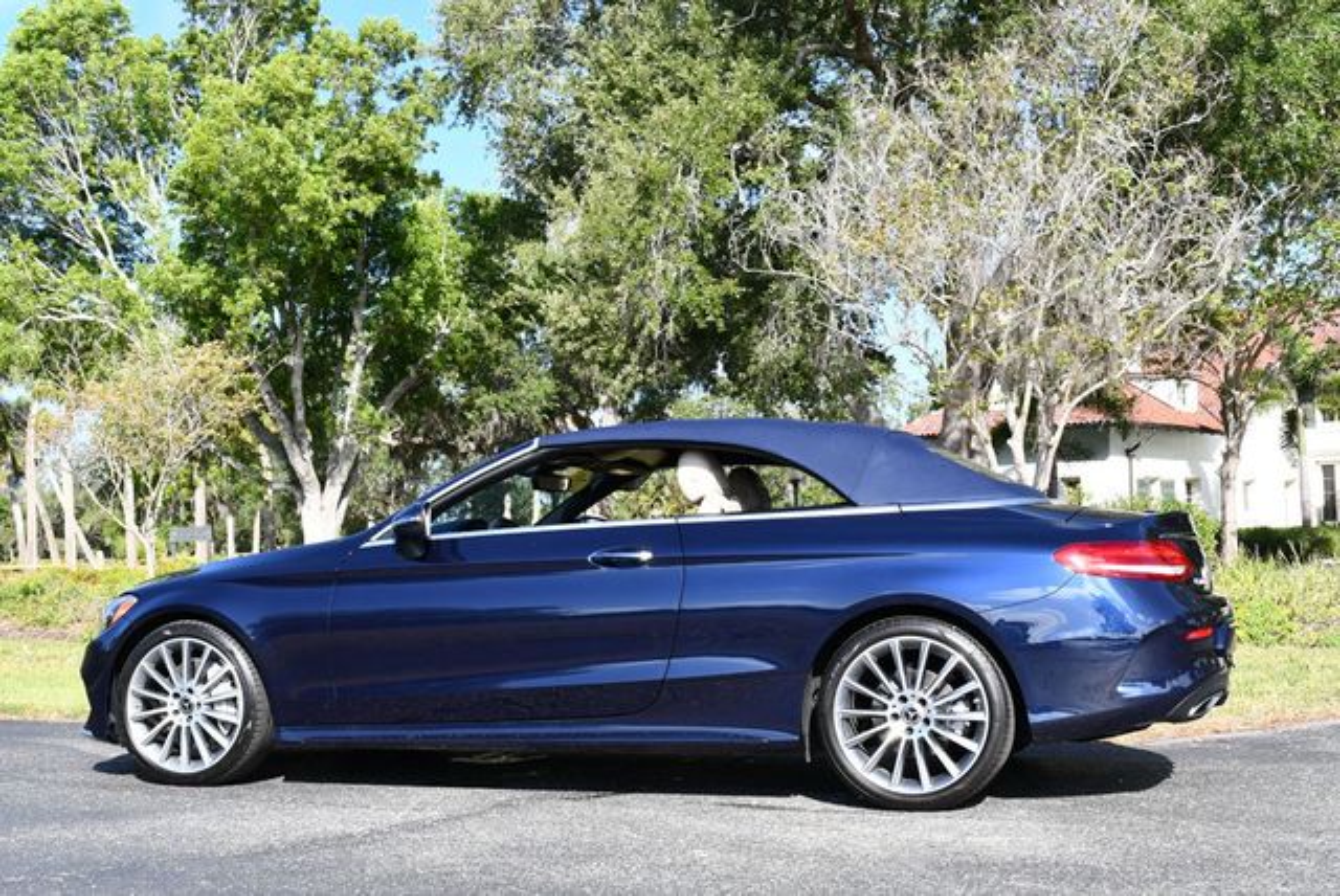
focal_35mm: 44
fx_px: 1639
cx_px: 670
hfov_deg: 44.5
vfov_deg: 30.6
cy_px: 448
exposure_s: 1/250
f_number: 8
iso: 200
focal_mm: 22
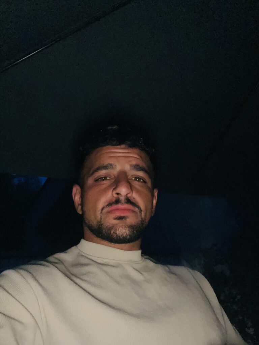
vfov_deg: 60.0
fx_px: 299
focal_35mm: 30
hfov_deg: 46.8
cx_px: 130
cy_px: 172
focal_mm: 2.71
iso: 1250
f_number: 2.2
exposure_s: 1/18
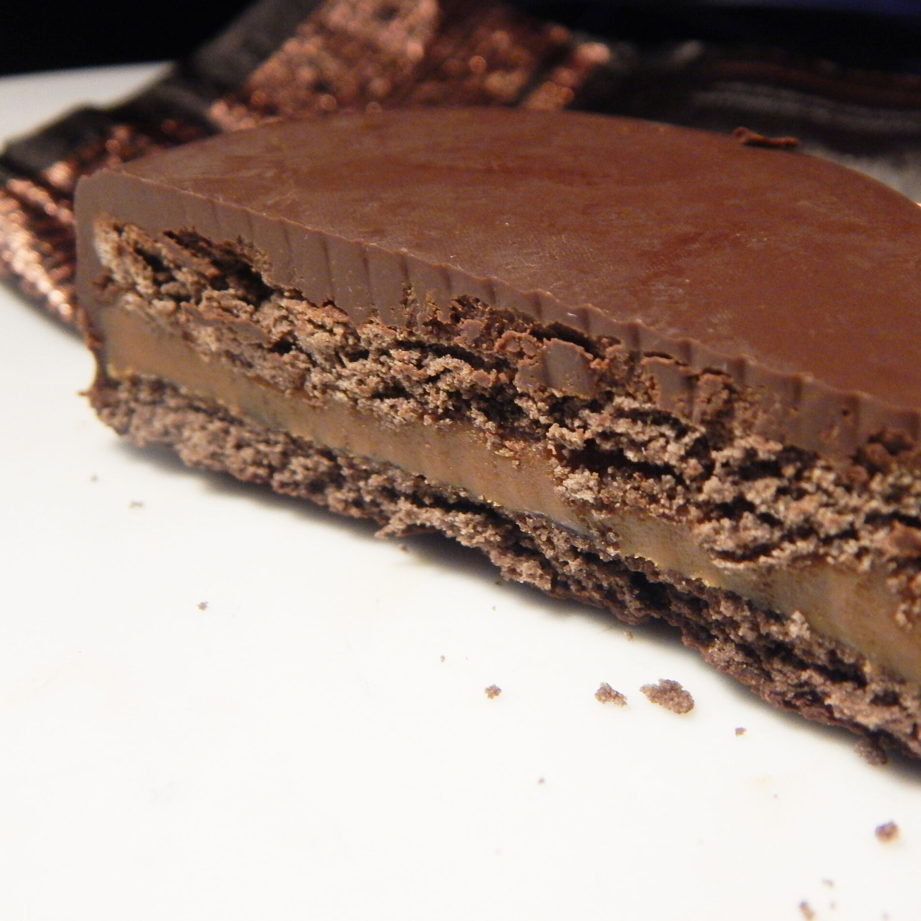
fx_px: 1355
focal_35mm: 45
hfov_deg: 37.4
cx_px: 564
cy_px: 461
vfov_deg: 37.6
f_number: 3.4
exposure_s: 1/50
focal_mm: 6.8
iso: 400
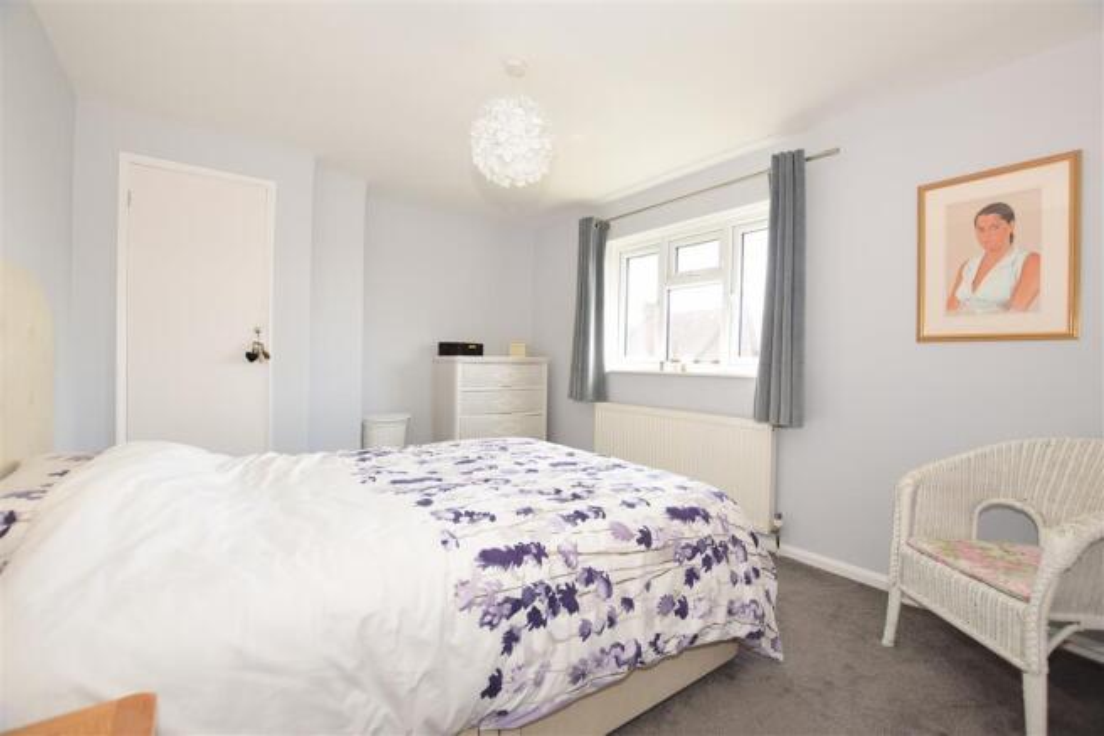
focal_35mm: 15
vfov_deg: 77.3
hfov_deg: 100.4
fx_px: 460
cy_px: 368
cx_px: 552
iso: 400
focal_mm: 10
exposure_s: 1/80
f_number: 5.6
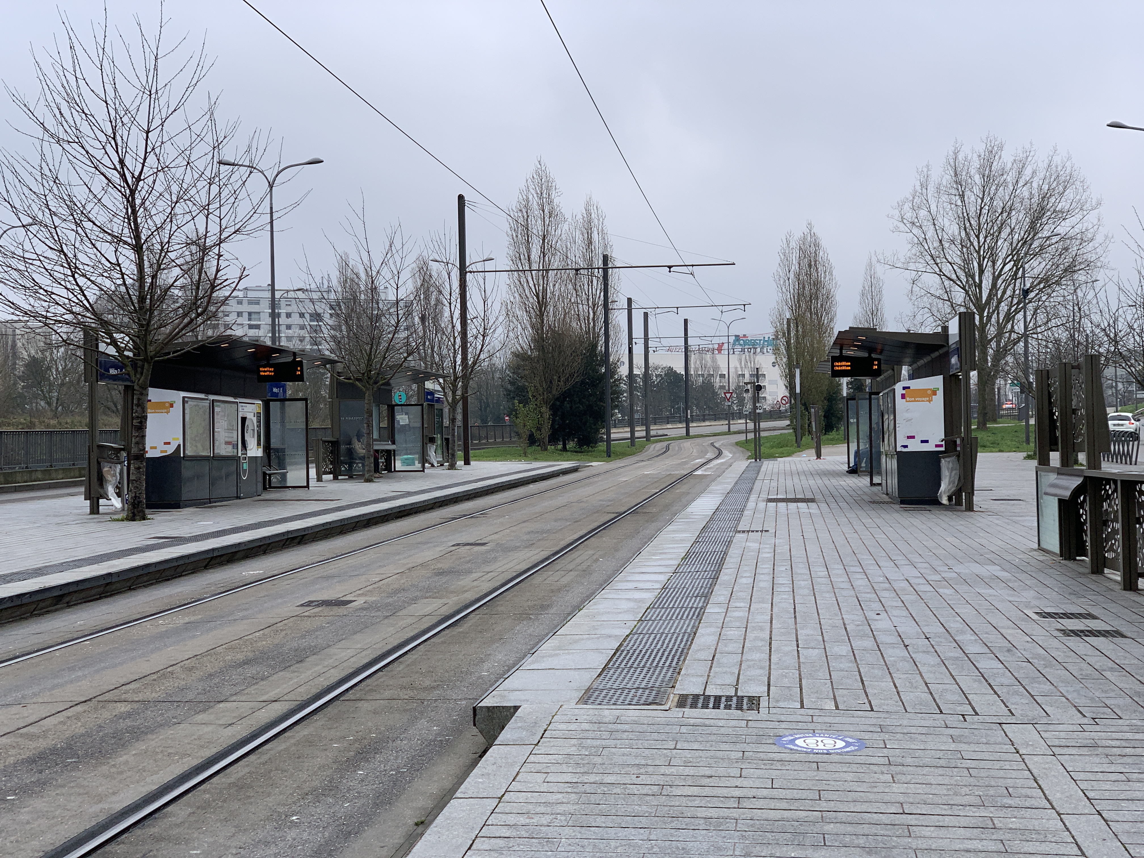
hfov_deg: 36.8
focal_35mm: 52
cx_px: 572
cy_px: 429
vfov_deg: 28.0
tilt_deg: +2.3
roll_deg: +1.0
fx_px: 1719
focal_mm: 6
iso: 16
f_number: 2.4
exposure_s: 1/196
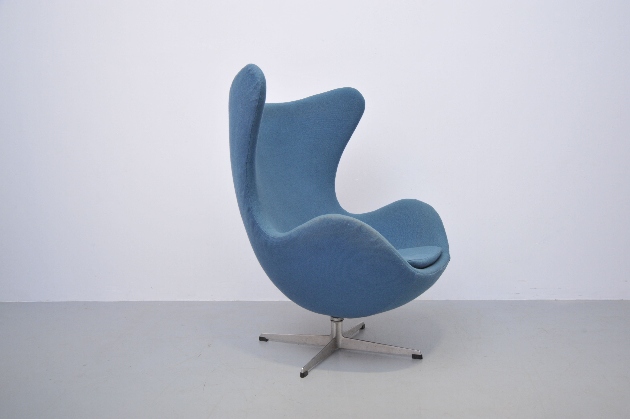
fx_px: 612
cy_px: 210
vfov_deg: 37.8
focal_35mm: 35
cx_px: 315
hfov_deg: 54.5
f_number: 9
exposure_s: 1/200
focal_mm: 35
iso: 1600
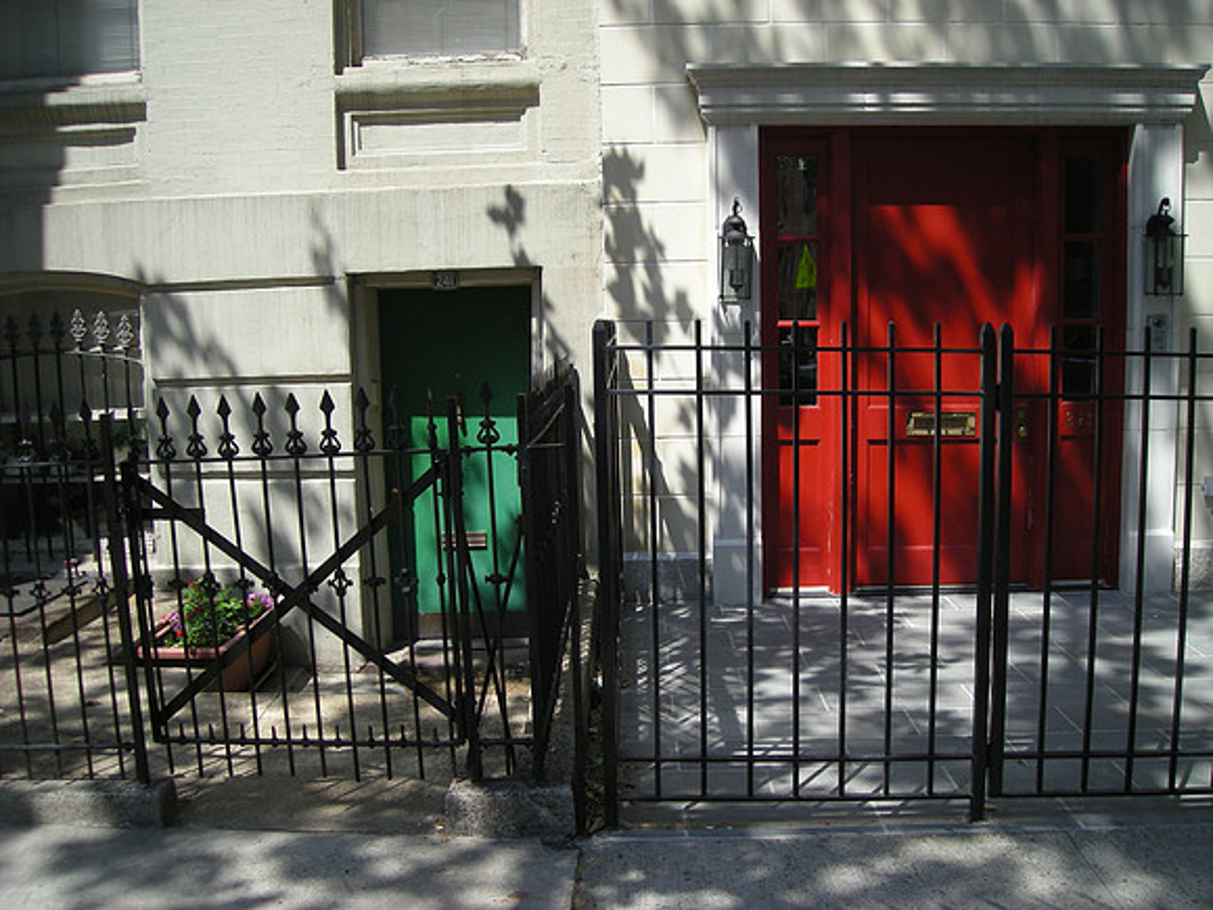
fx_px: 1226
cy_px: 455
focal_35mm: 35
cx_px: 606
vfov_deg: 40.7
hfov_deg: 52.6
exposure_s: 1/135
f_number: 5.7
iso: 50
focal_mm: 5.7
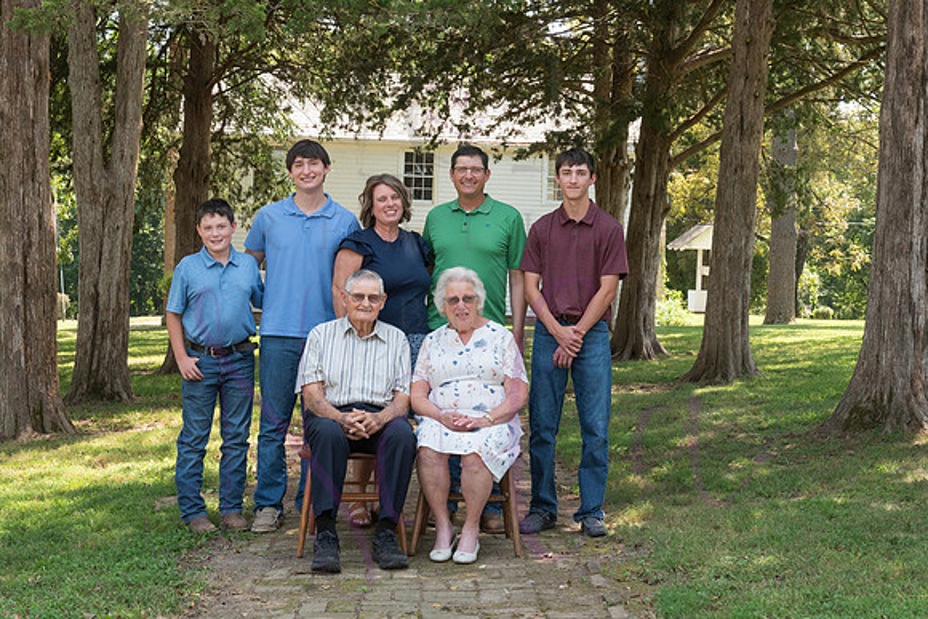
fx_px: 1418
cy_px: 310
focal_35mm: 55
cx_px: 464
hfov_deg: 36.2
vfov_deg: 24.6
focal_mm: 55
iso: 500
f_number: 10
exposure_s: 1/200
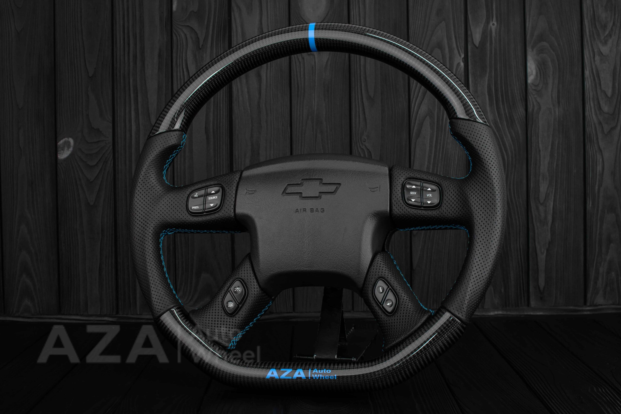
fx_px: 906
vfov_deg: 25.8
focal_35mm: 52
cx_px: 310
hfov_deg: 37.8
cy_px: 207
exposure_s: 1/125
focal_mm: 35
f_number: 6.3
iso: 500
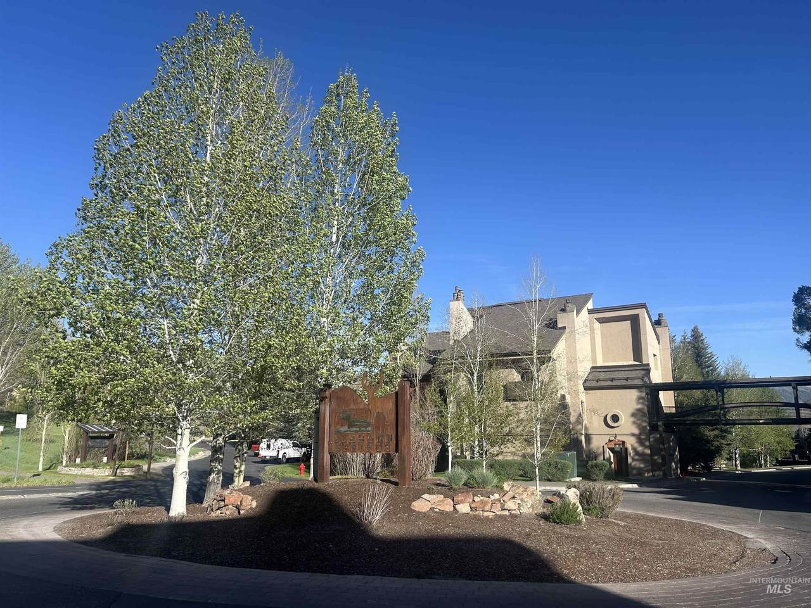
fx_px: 609
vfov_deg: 53.1
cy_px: 304
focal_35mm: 26
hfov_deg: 67.3
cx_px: 406
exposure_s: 1/3257
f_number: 1.5
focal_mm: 5.7
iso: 50
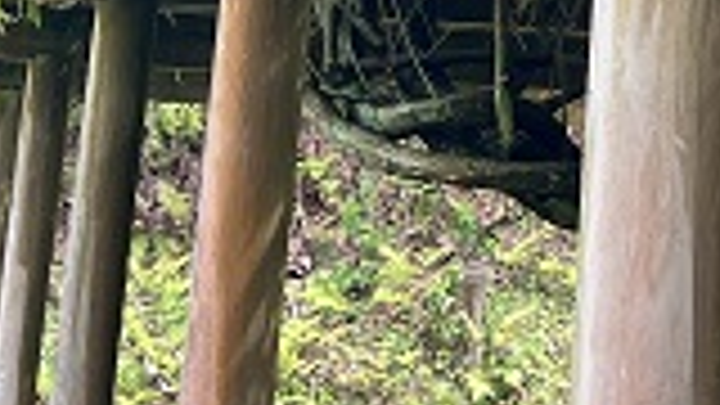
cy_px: -745
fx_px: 2749
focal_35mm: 144
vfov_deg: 7.5
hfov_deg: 14.7
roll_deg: -2.7
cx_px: 718
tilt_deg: +19.7
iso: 50
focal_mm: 5.7
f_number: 1.5
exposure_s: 1/484
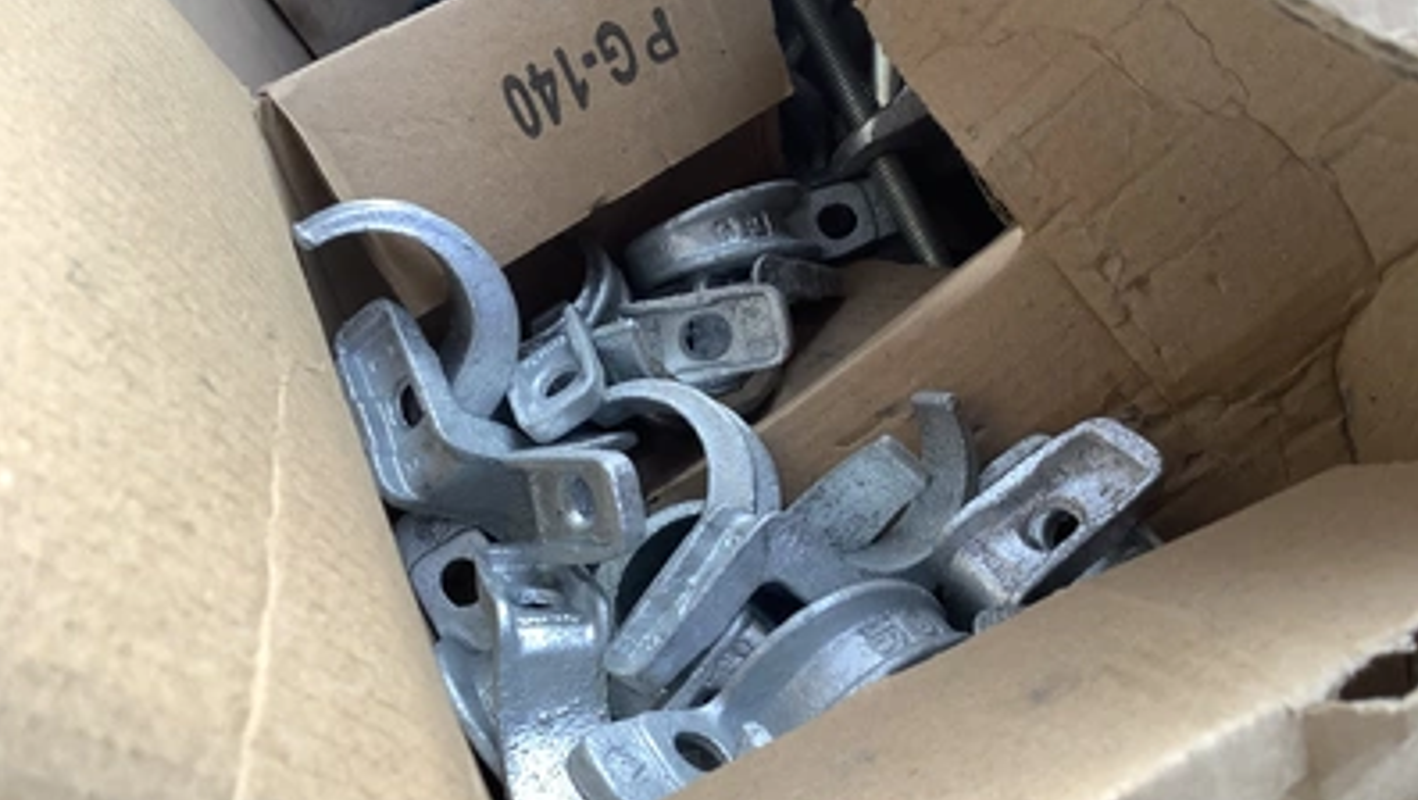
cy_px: 418
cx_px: 707
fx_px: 1279
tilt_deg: -58.3
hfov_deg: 58.0
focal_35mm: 34
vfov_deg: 34.7
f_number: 2.4
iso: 32
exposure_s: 1/100
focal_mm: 3.3
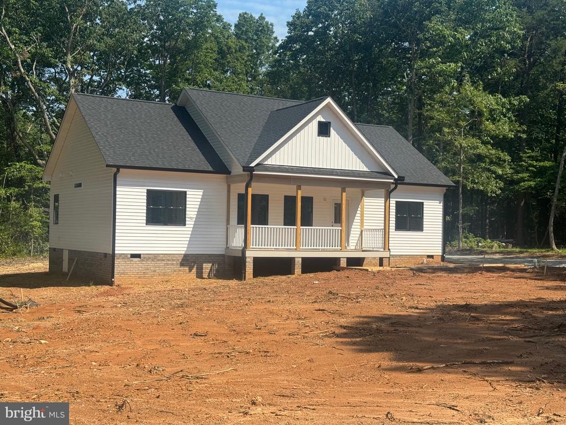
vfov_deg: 30.3
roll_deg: -1.6
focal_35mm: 48
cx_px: 283
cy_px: 212
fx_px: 785
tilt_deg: +2.3
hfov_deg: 39.7
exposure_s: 1/3096
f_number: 1.78
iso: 64
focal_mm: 6.76
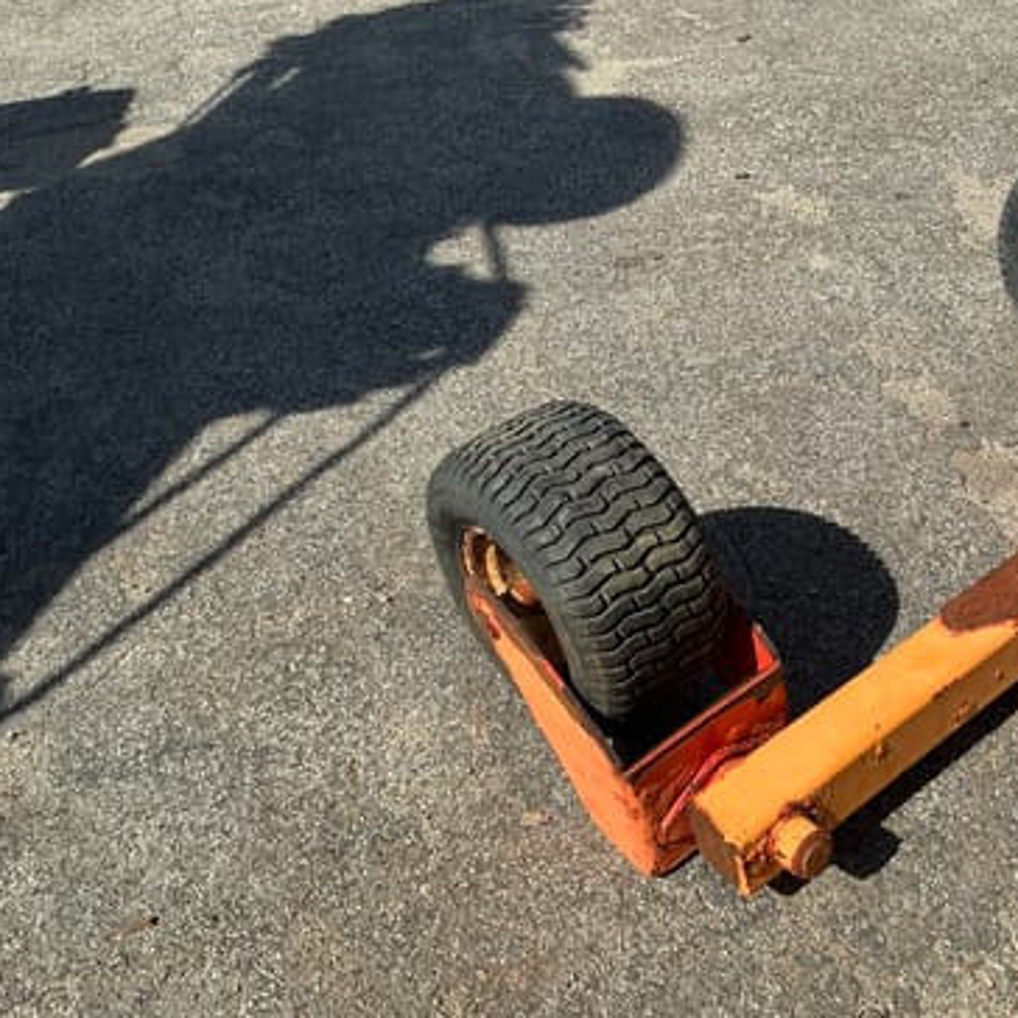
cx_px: 685
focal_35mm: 34
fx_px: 1131
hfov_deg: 47.6
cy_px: 513
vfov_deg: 48.5
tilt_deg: -45.1
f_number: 1.8
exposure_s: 1/1377
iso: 25
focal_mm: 3
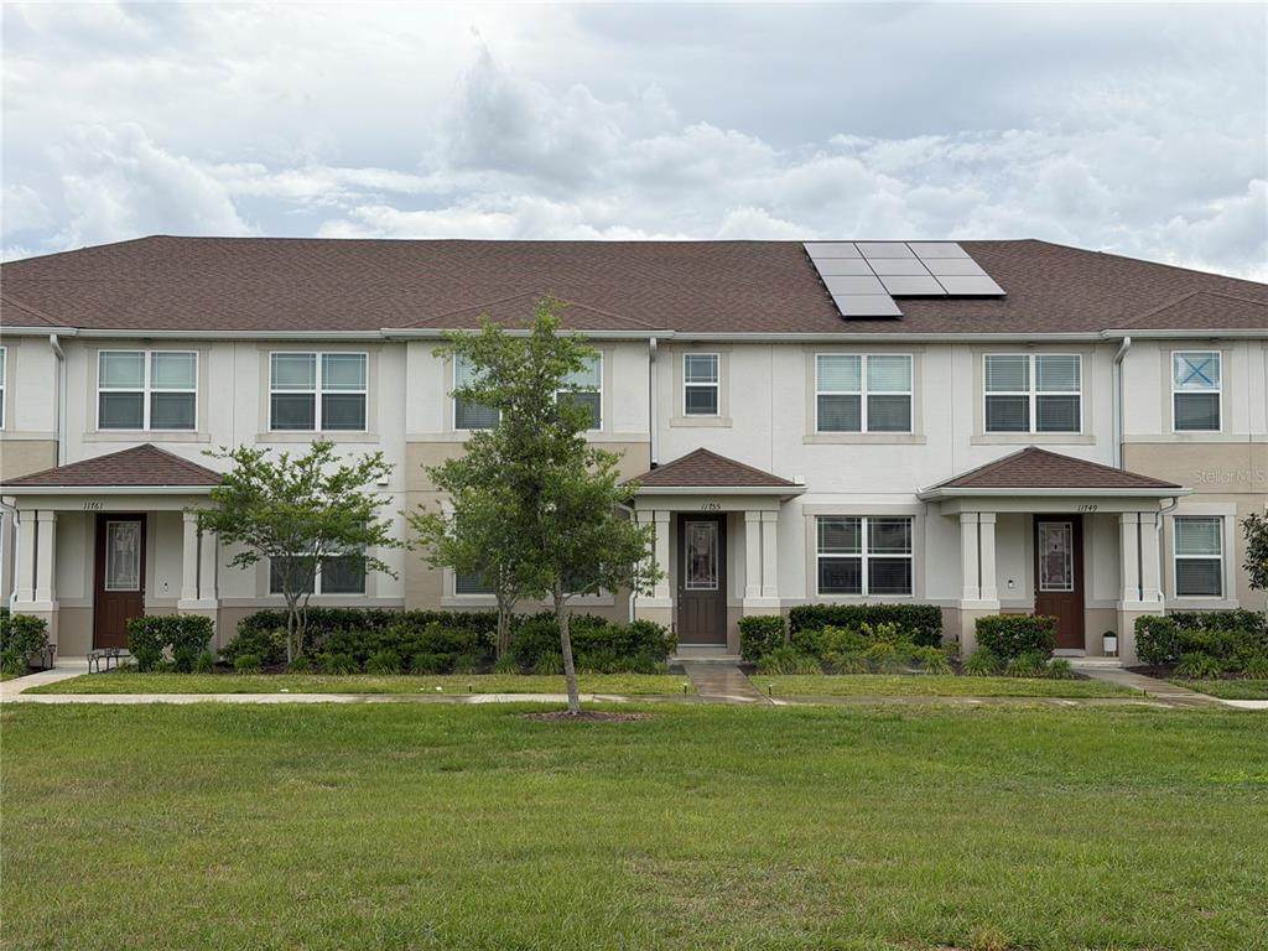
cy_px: 476
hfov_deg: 39.7
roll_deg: -0.2
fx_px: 1758
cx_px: 634
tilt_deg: +4.2
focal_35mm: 48
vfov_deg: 30.3
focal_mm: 6.76
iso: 64
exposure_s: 1/4878
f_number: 1.78
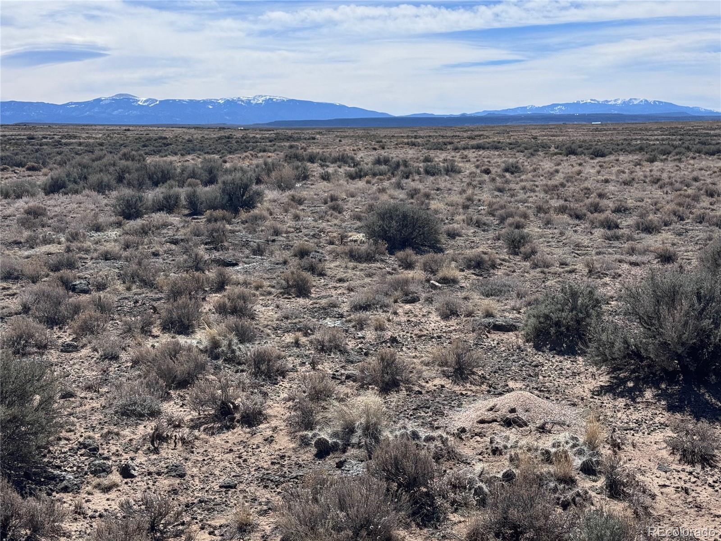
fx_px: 1000
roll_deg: +0.1
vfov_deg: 30.3
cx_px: 360
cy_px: 270
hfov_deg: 39.7
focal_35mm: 48
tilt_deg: -8.6
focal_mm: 6.76
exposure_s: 1/7092
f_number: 1.78
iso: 64
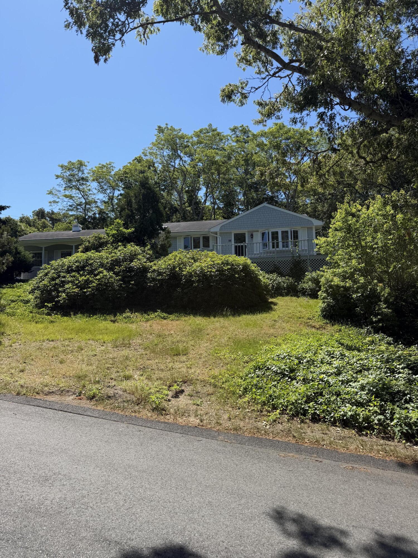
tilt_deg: +6.4
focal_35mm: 24
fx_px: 386
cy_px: 279
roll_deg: +0.7
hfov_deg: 56.8
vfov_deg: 71.6
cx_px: 209
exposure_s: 1/3425
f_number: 1.78
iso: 80
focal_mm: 6.76
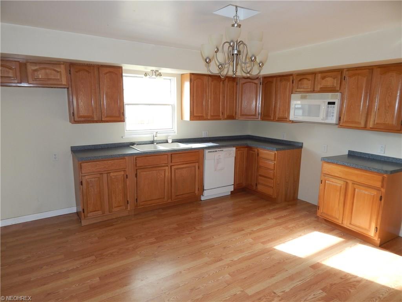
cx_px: 201
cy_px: 151
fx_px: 255
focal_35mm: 22
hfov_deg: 76.4
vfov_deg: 61.1
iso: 125
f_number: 3
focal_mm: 4
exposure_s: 1/40
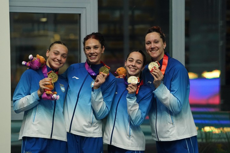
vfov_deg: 5.6
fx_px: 1565
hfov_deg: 8.4
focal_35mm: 245
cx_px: 115
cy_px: 76
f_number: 5.6
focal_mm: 245
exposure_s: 1/500
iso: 5000
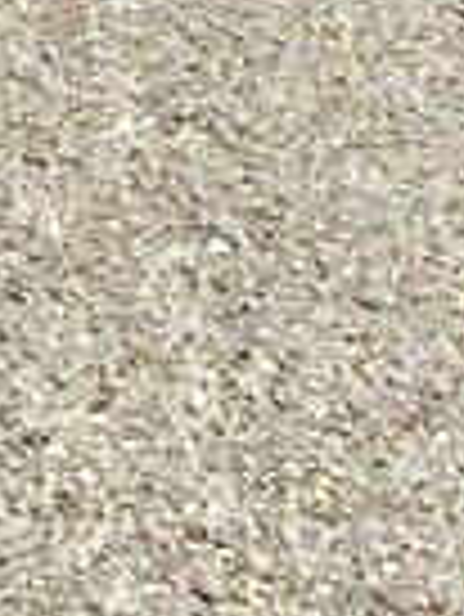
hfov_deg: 6.3
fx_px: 3908
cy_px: -1452
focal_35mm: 219
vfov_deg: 7.5
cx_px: -842
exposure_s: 1/1140
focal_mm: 4.12
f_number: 2.2
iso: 40
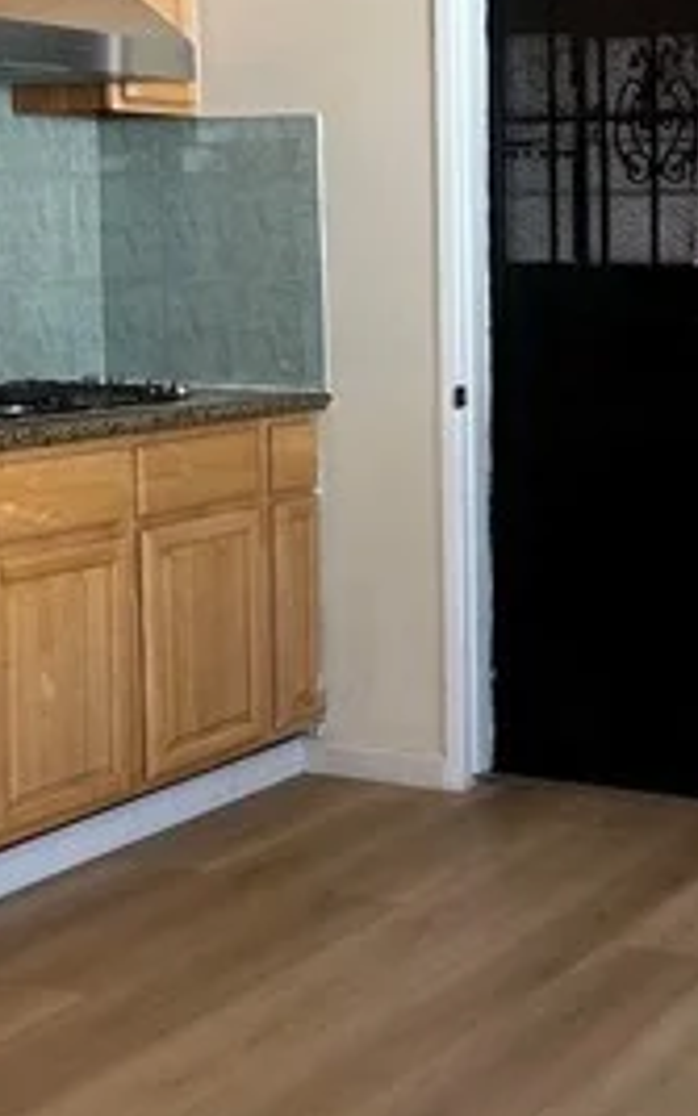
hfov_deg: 19.2
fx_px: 2008
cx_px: 677
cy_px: 439
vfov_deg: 31.0
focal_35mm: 66
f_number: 1.5
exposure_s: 1/121
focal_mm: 5.7
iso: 80
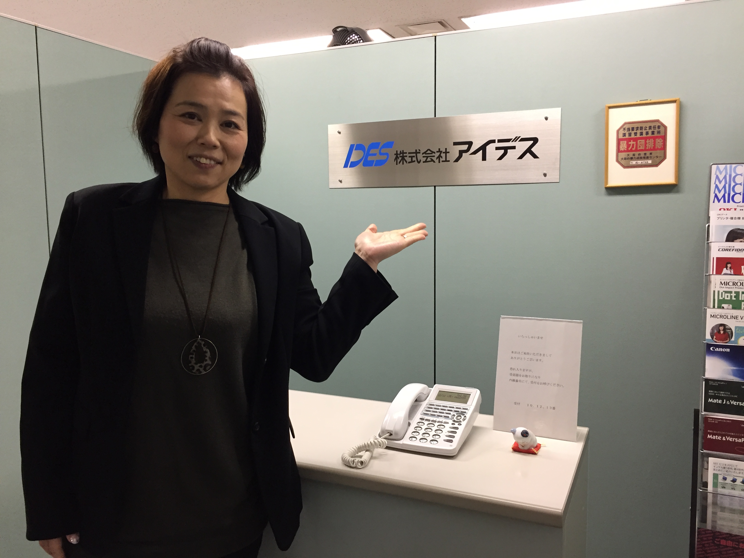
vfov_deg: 48.2
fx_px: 623
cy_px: 279
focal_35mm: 29
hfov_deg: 61.7
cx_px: 372
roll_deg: +0.6
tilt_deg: -6.8
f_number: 2.2
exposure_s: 1/30
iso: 125
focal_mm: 4.15
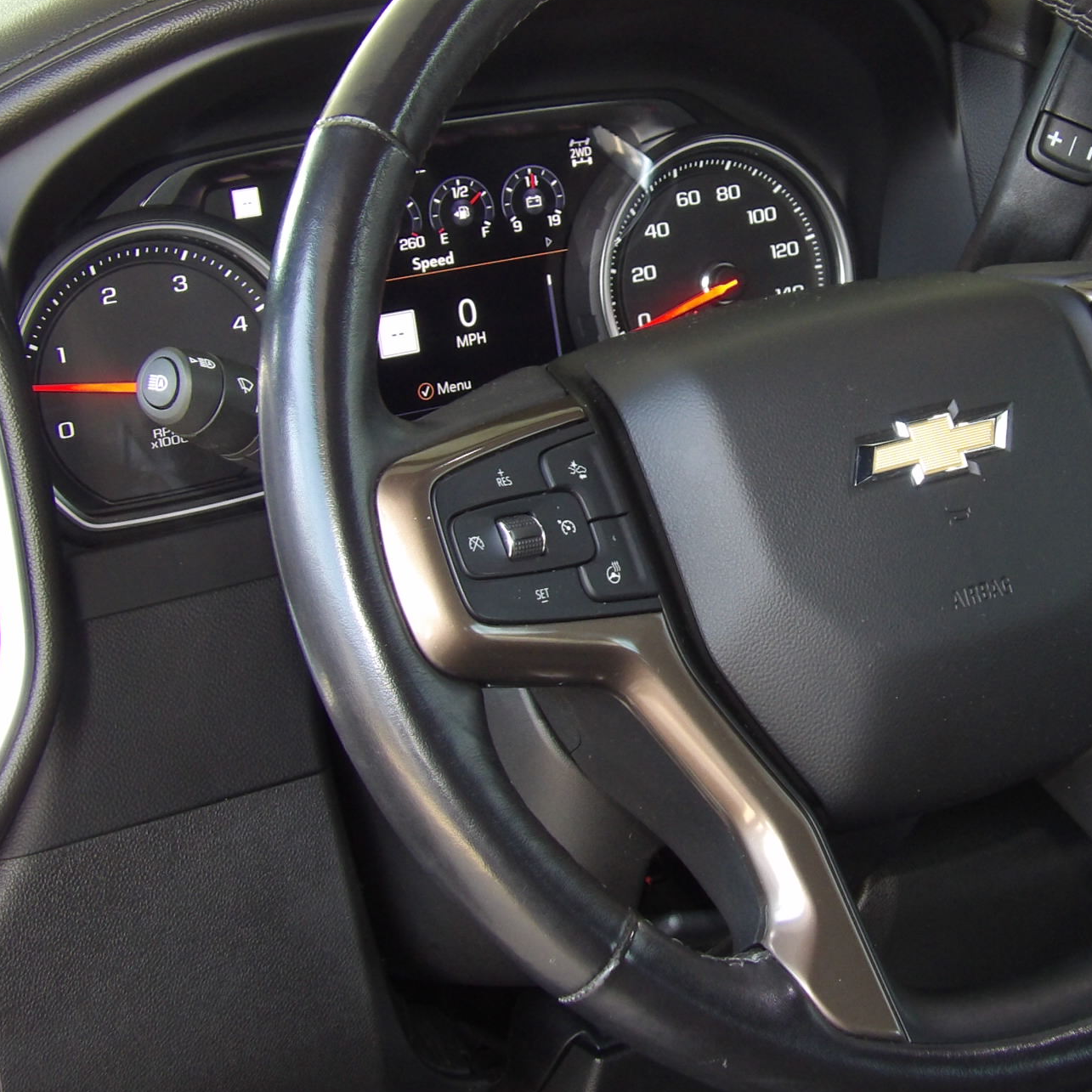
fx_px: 2927
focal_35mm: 82
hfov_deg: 21.0
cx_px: 801
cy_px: 487
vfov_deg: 21.1
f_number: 3.8
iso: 200
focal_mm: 8.2
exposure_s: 1/32
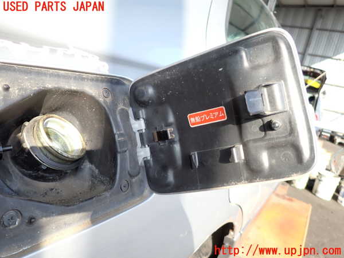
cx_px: 172
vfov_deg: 54.9
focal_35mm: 25
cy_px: 129
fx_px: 248
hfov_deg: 69.4
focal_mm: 4.5
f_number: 5.6
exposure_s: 1/40
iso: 100
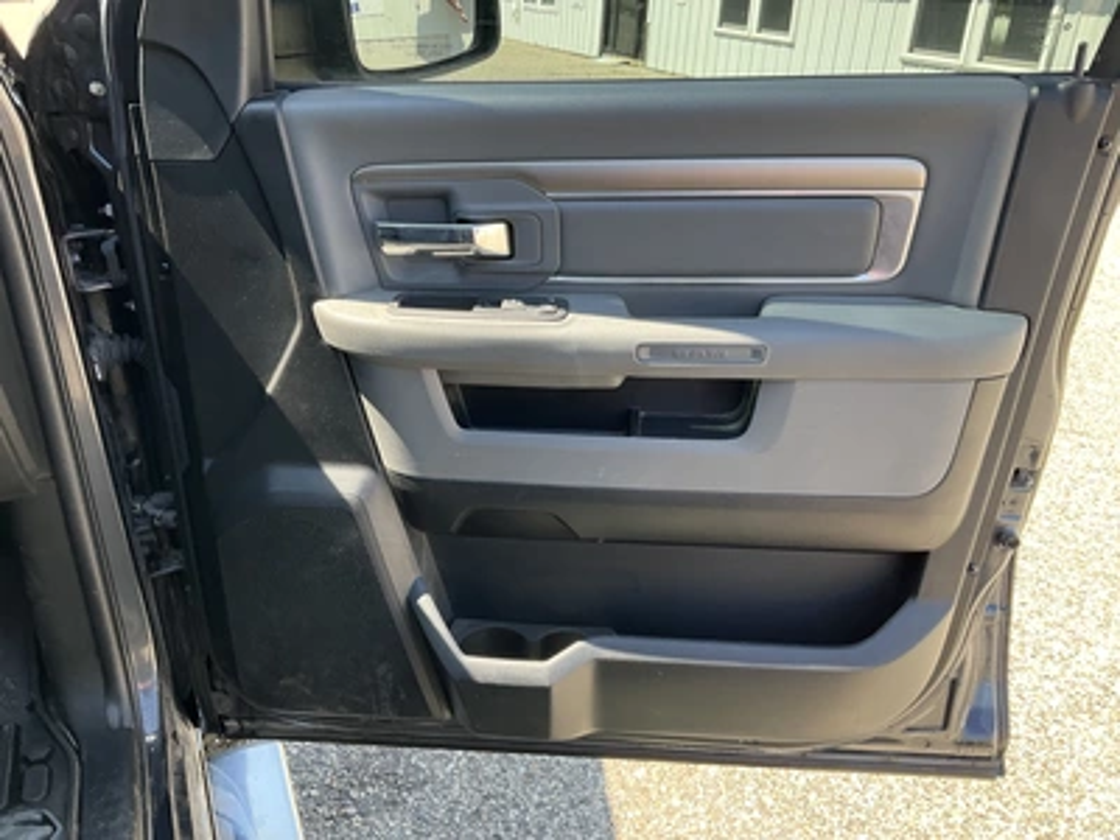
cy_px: 420
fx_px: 938
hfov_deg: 61.7
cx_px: 560
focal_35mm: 29
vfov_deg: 48.2
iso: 20
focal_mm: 3
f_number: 1.8
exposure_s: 1/138
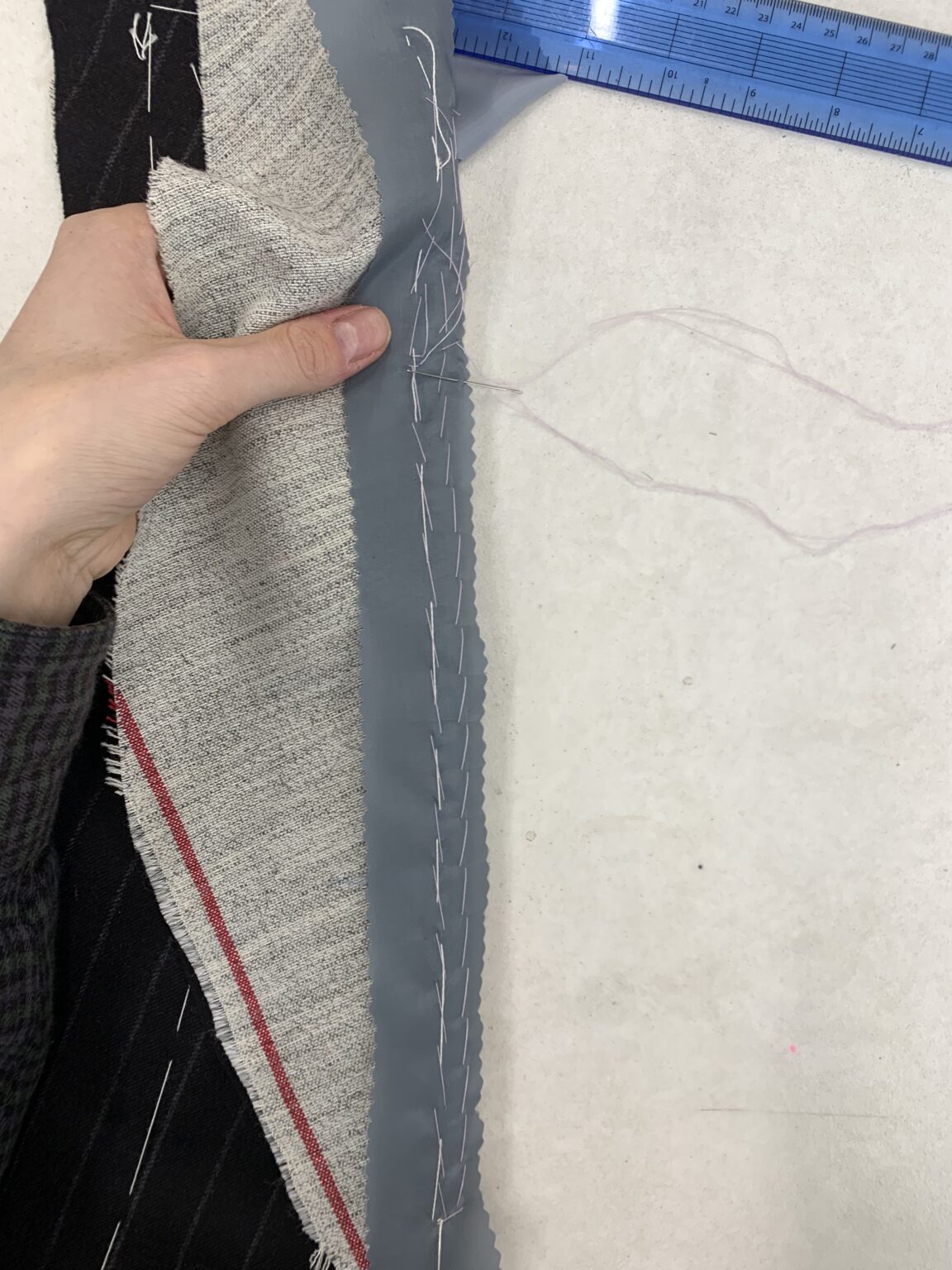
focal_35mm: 26
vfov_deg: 67.3
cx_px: 476
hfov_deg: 53.1
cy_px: 635
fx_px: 953
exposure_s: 1/100
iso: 25
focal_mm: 4.25
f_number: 1.8
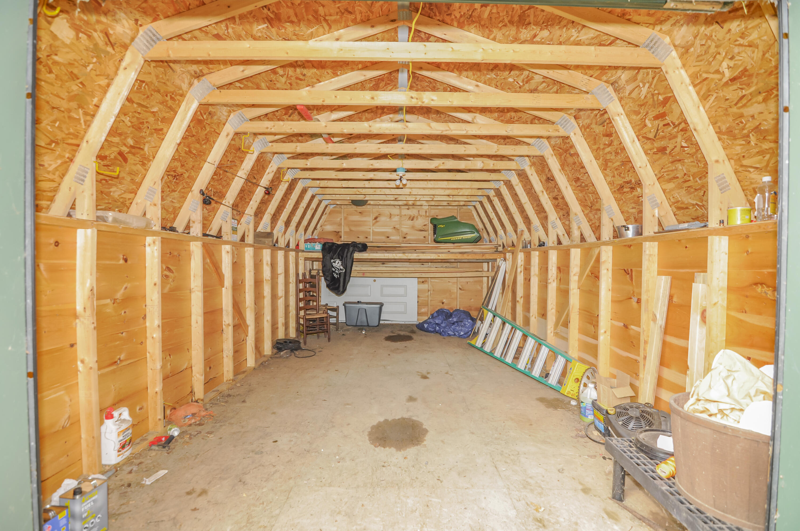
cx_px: 400
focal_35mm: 16
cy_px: 266
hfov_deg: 95.1
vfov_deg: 71.9
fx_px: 366
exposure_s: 1/60
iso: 320
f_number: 4.5
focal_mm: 11
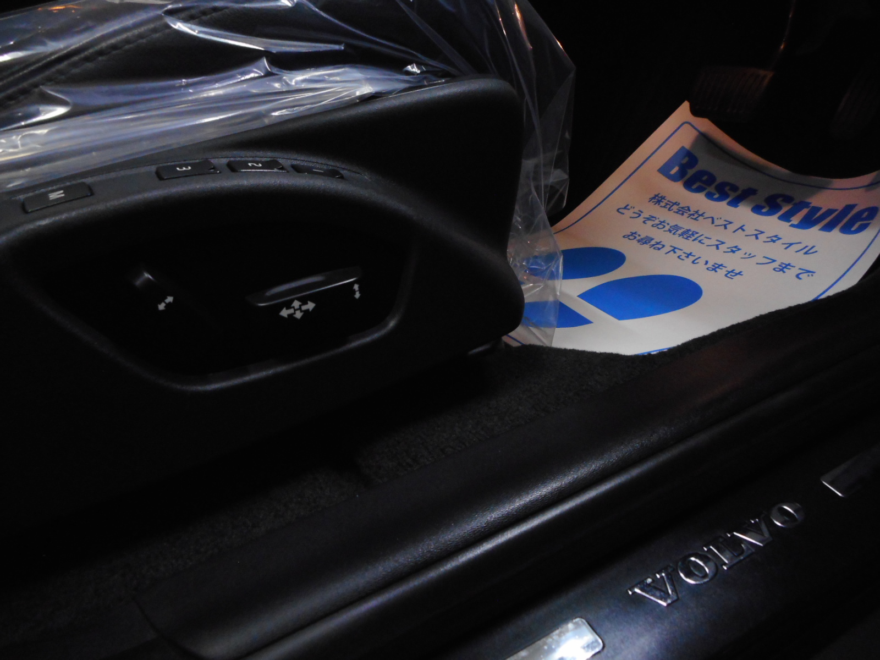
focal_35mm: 25
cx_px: 440
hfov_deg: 69.4
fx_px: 636
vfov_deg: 54.9
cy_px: 330
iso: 400
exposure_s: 1/25
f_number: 3.7
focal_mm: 4.5
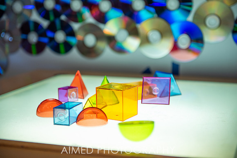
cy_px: 79
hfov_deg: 28.8
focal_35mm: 70
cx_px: 118
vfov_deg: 19.5
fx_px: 461
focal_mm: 70
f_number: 2.8
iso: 400
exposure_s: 1/200
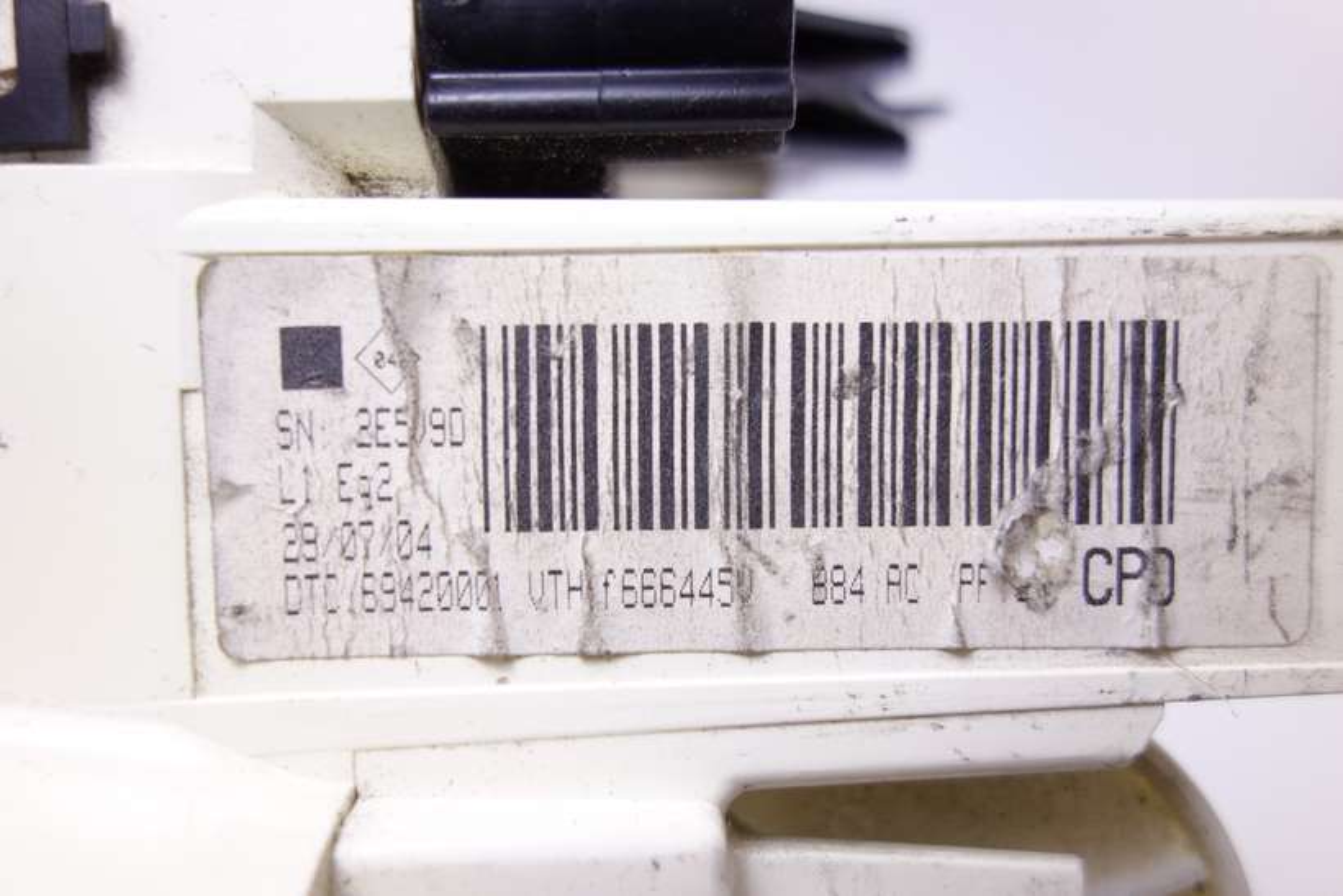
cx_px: 672
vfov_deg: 46.4
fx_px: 1045
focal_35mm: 28
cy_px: 448
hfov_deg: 65.5
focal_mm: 10.4
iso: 125
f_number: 2.2
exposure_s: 1/100
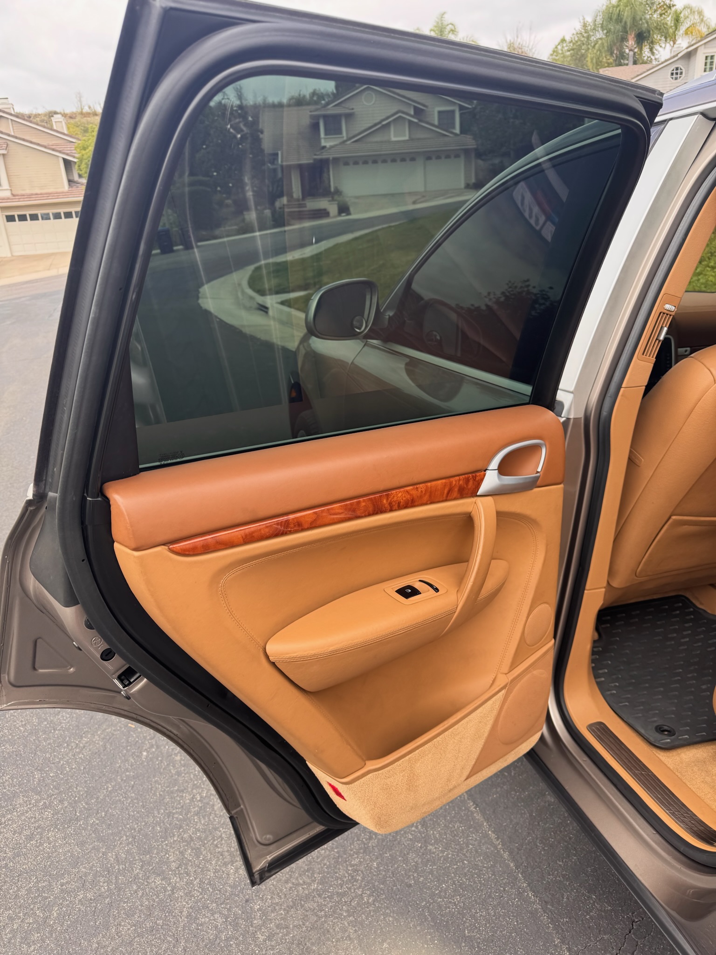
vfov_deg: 71.6
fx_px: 662
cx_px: 358
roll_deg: +4.8
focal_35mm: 24
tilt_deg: -22.9
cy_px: 478
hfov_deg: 56.8
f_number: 1.78
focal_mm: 6.76
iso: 80
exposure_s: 1/577
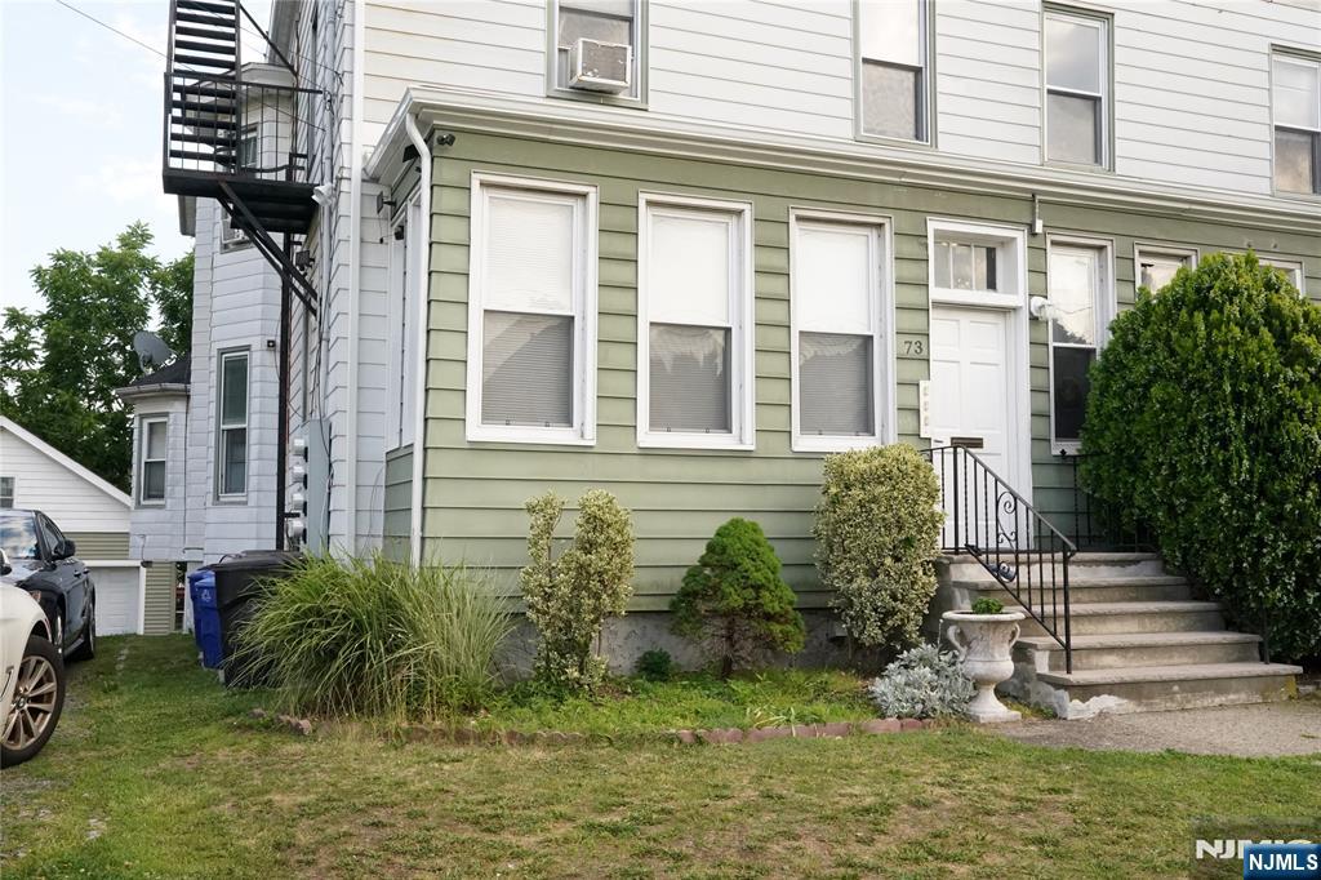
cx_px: 660
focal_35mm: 33
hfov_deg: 57.2
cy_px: 440
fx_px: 1210
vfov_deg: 39.9
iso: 5000
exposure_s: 1/250
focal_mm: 33
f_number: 22
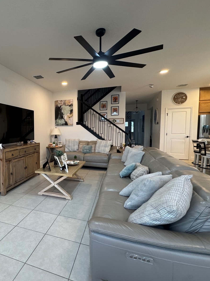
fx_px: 154
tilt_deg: -6.7
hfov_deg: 65.4
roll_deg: -0.6
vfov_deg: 84.7
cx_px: 58
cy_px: 140
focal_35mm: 19
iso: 200
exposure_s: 1/60
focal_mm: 2.22
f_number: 2.2
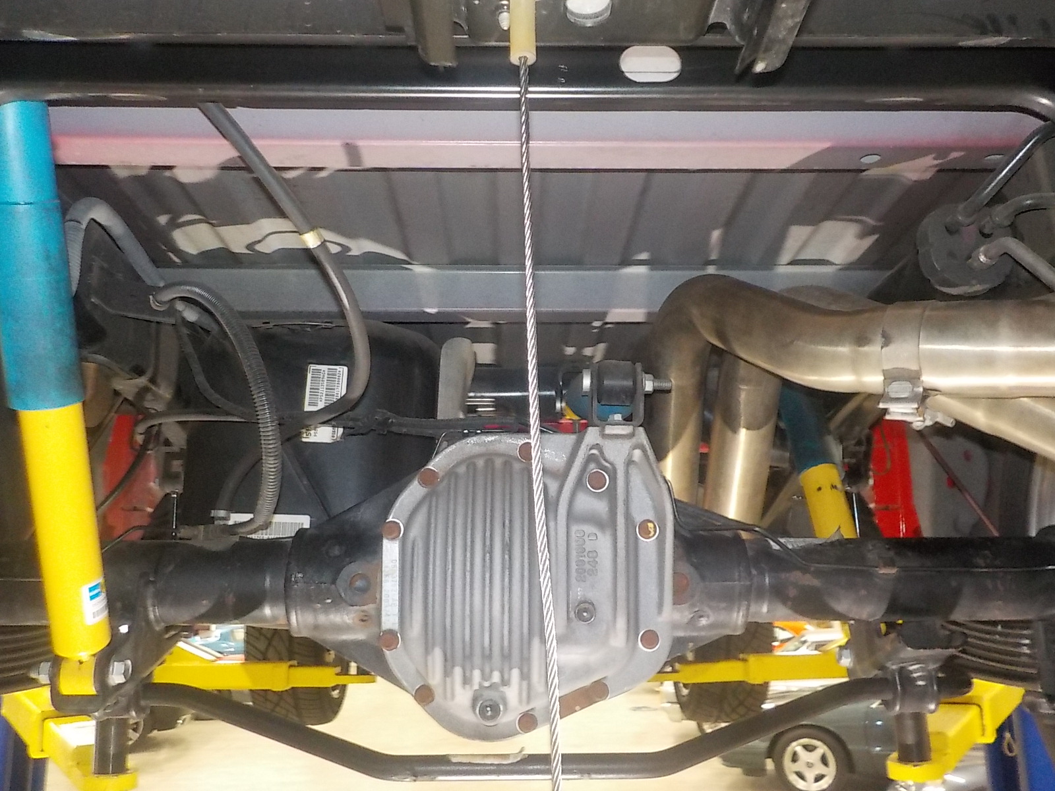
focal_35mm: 30
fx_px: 914
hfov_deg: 60.0
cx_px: 528
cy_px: 396
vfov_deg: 46.8
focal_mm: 4.1
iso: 500
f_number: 3.3
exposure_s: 1/15
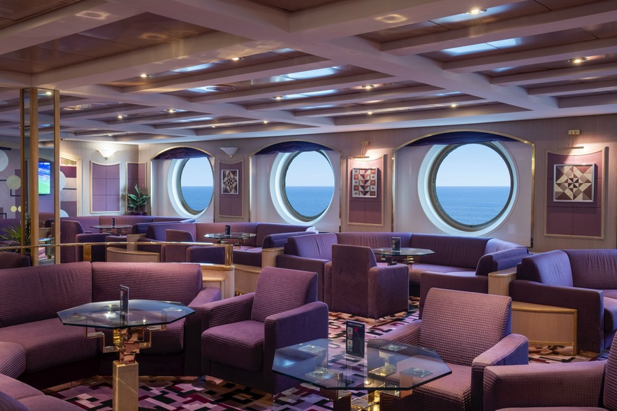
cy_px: 206
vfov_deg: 37.9
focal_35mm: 35
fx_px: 600
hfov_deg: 54.4
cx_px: 308
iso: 400
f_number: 11
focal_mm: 35
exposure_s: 1/4
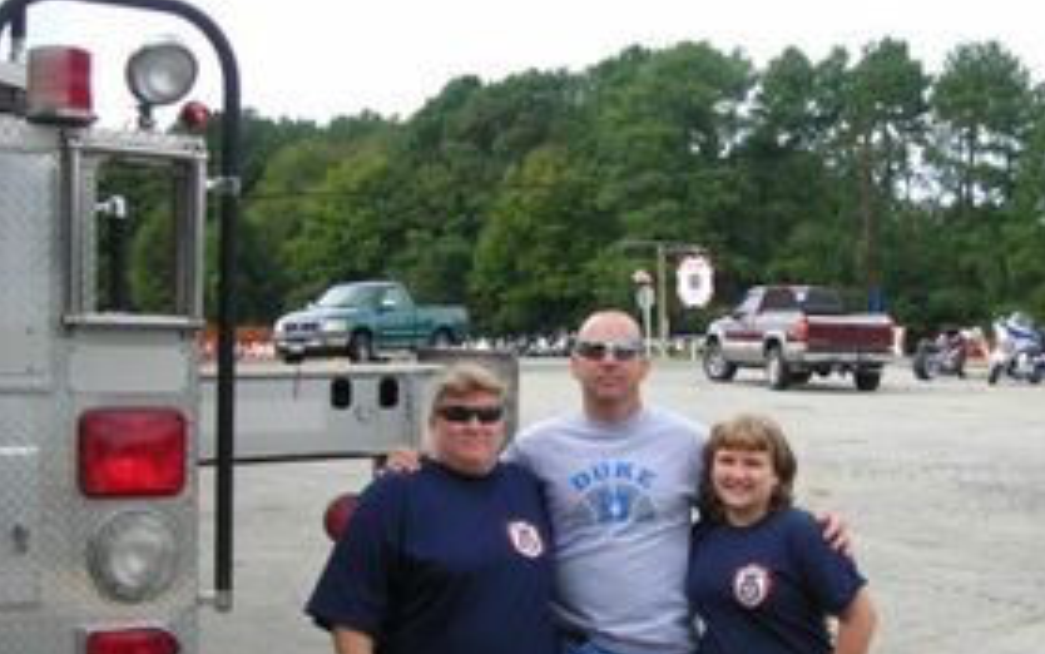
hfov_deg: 35.0
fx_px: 1652
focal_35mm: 58
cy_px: 534
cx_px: 598
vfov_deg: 22.1
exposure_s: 1/164
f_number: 3.2
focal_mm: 6.3
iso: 50
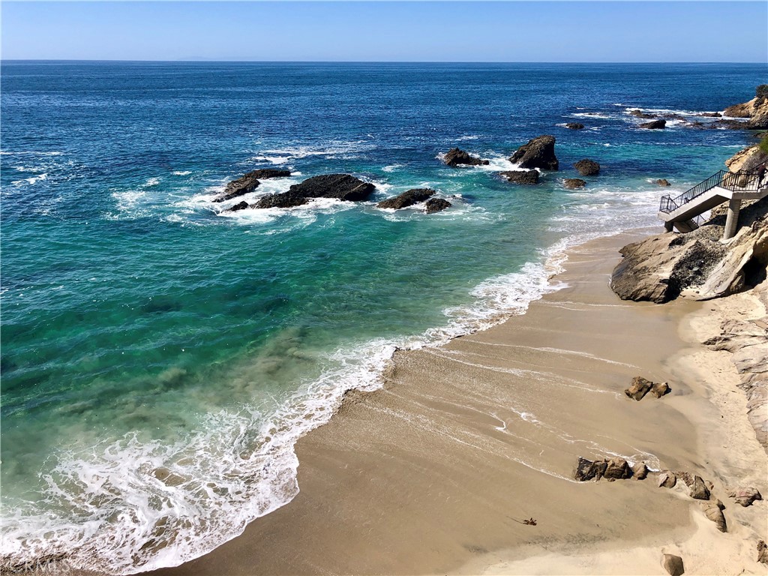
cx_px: 384
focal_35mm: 28
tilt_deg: -19.1
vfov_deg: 49.7
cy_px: 288
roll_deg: -0.6
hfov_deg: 63.4
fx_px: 621
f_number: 1.8
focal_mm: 4
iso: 20
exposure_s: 1/2857
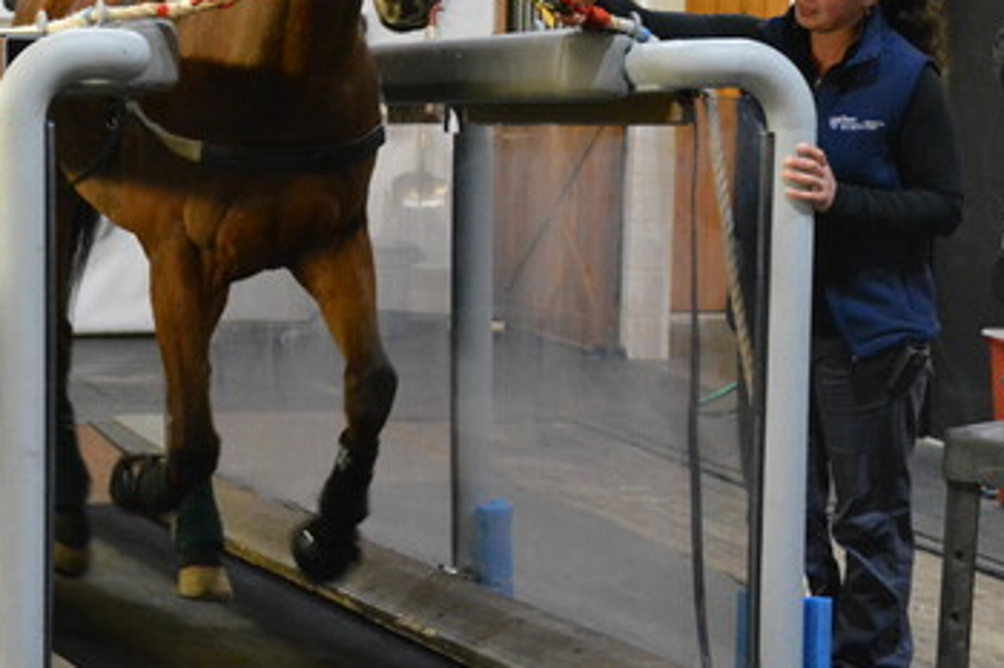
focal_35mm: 116
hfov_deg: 17.6
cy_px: 241
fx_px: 3229
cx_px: 364
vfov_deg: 11.8
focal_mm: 45
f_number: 5
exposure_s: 1/100
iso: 6400
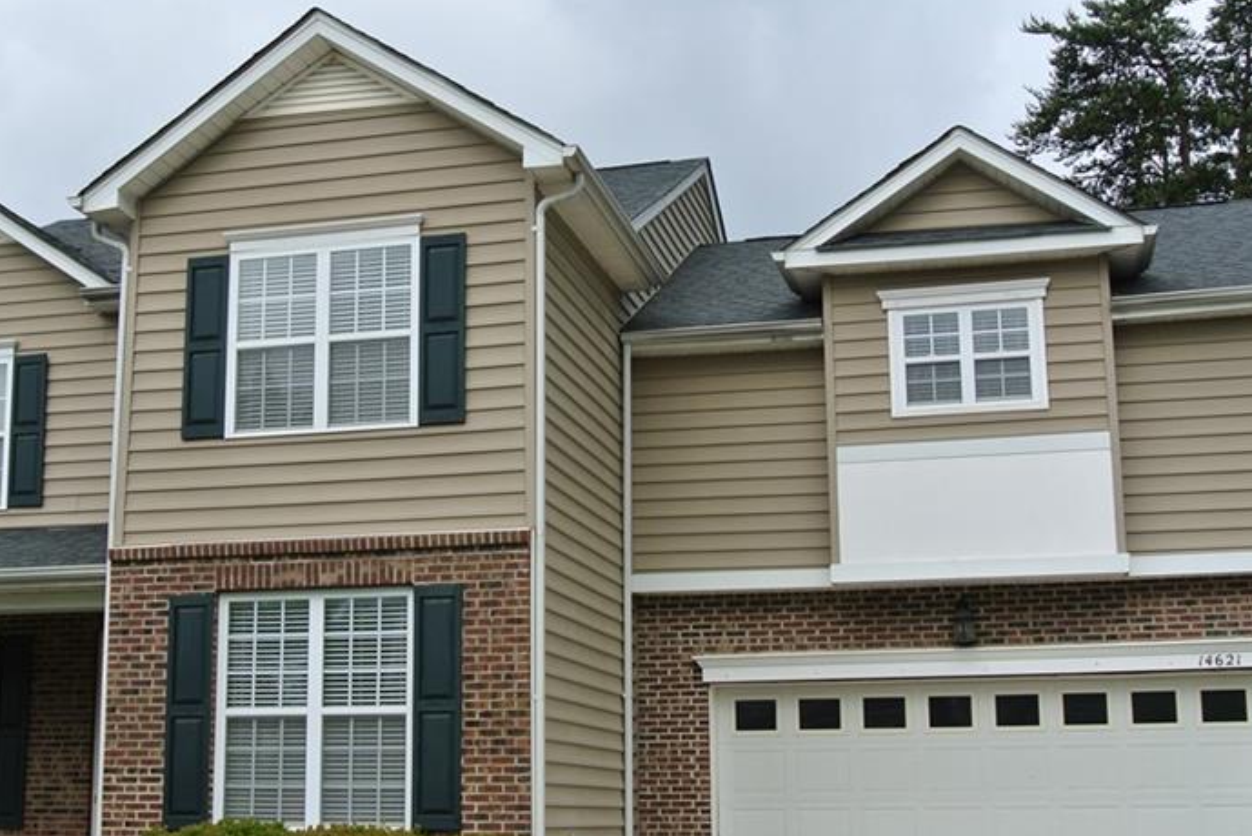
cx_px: 545
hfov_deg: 38.1
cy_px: 487
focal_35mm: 52
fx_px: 1809
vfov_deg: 26.0
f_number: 4.5
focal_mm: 13.1
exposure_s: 1/500
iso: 100
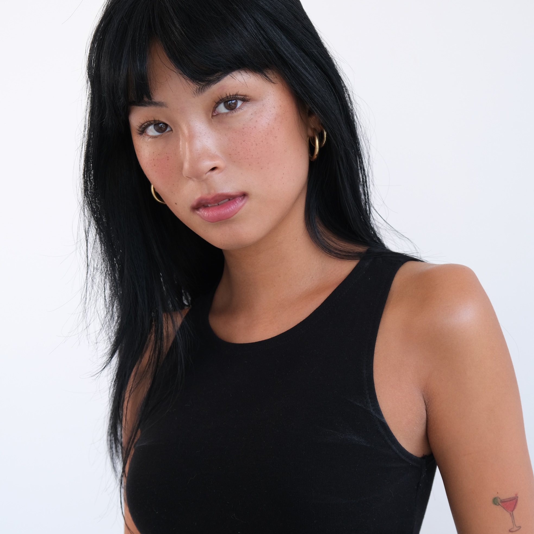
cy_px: 320
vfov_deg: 22.7
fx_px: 1326
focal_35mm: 76
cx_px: 265
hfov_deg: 22.8
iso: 500
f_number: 4.5
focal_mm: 39
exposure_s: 1/125
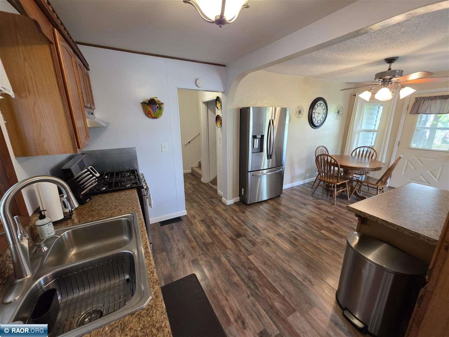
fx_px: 169
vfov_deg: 89.9
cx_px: 224
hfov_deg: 106.2
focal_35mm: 13
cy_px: 168
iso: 250
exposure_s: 1/60
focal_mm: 2.2
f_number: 1.9
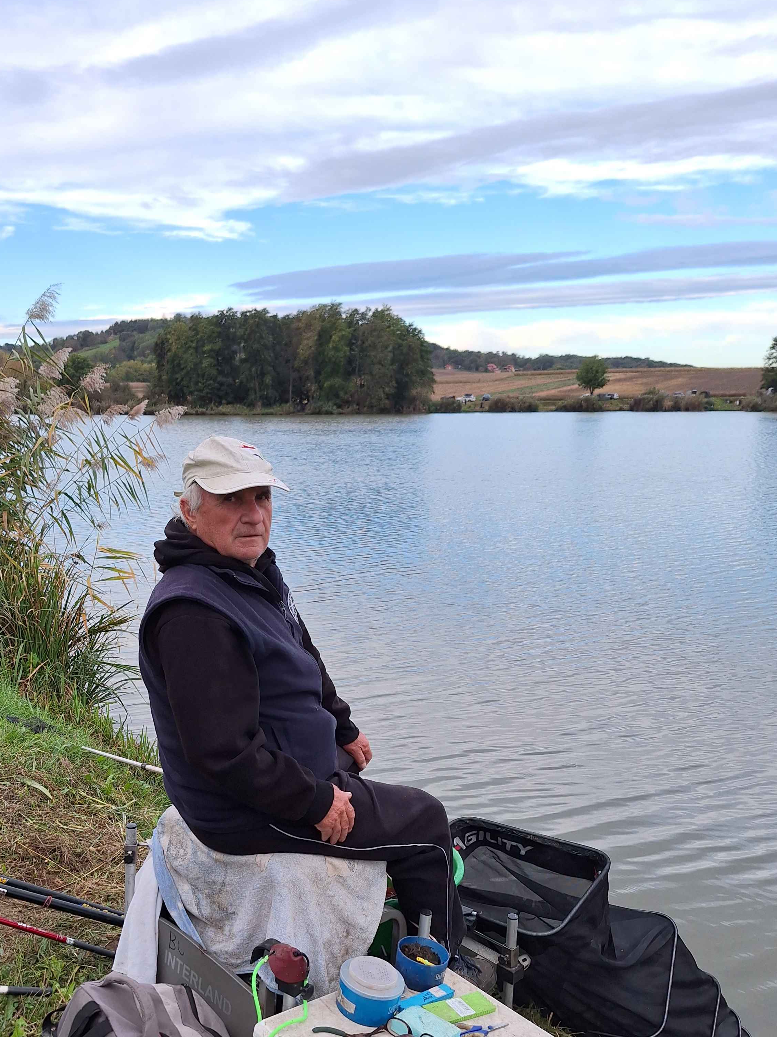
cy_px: 672
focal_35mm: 31
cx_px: 295
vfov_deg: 57.3
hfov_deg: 45.1
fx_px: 928
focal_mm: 5.54
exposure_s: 1/414
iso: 40
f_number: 1.8
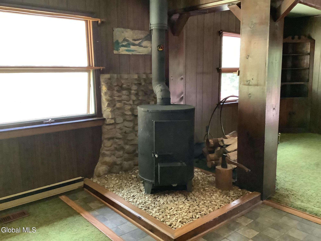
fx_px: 287
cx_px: 160
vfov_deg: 45.4
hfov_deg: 58.4
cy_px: 120
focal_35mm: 31
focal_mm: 3.3
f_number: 2.4
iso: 640
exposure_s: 1/30
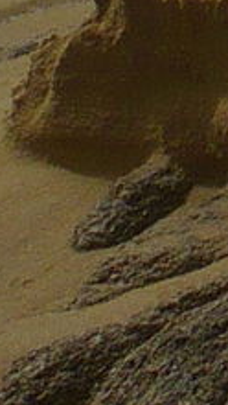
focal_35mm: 333
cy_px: -845
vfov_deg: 6.0
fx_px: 3574
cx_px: 1258
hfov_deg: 3.3
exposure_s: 1/500
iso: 100
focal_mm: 5.8
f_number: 8
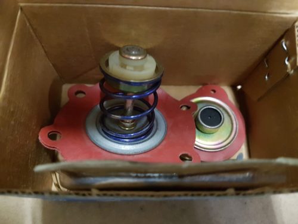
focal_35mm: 26
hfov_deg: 67.3
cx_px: 149
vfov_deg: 53.1
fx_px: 224
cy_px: 112
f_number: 1.7
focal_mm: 4.2
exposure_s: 1/10
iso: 400
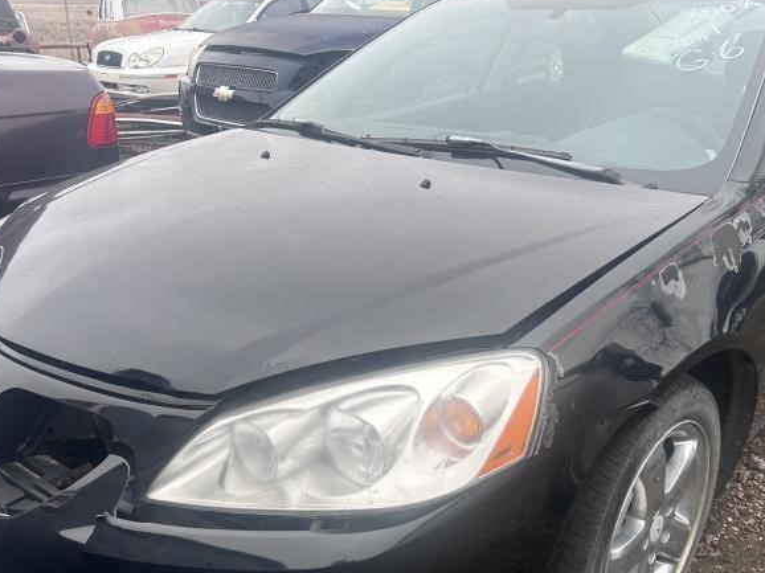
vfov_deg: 39.1
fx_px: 795
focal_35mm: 36
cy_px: 388
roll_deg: +0.4
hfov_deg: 51.3
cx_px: 426
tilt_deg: -24.2
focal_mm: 5.7
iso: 50
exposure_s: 1/461
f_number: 1.5
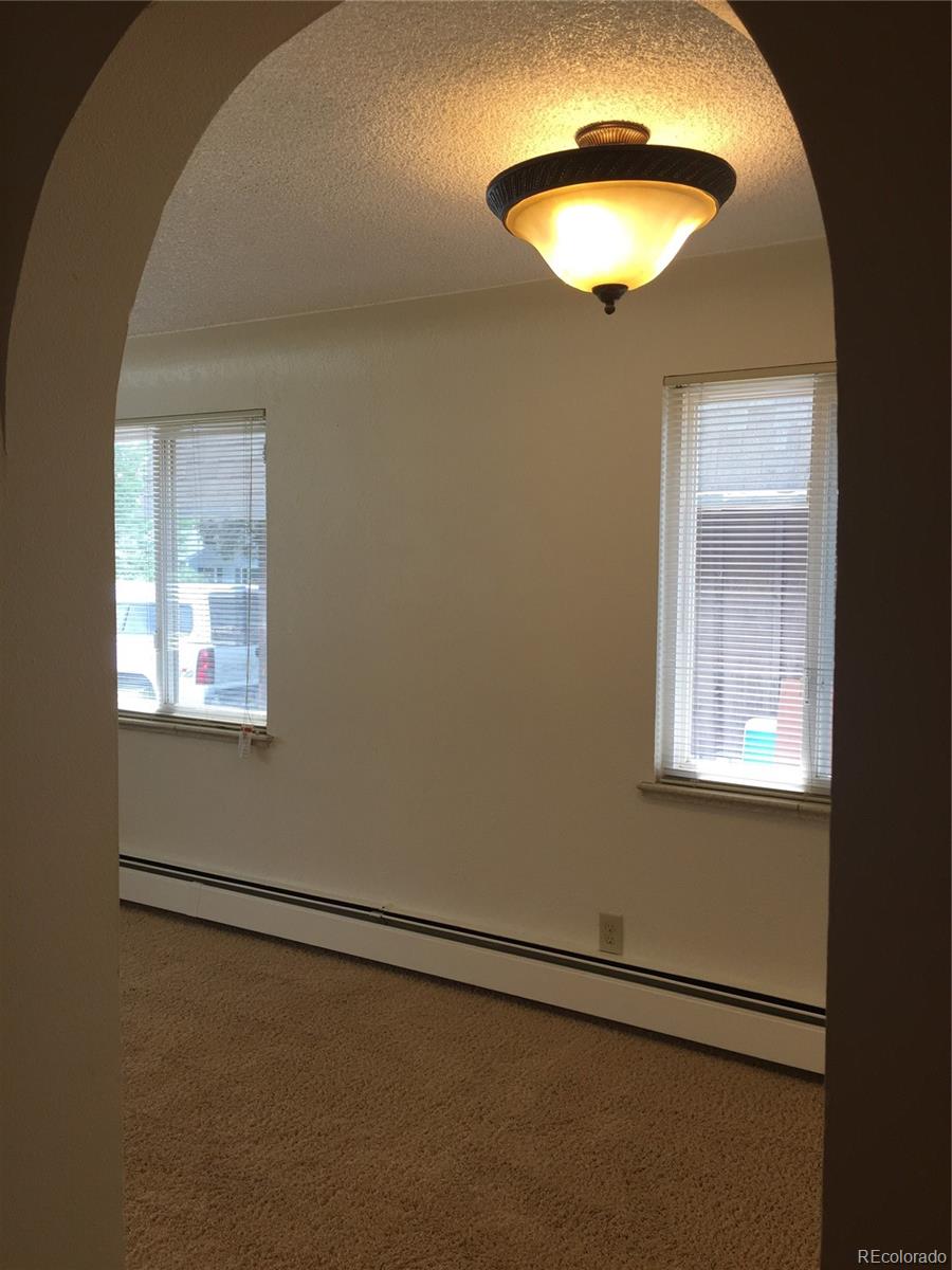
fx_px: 1063
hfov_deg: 48.2
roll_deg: -1.1
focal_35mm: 29
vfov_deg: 61.7
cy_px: 635
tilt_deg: -3.9
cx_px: 476
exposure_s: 1/120
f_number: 2.2
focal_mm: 4.15
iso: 50
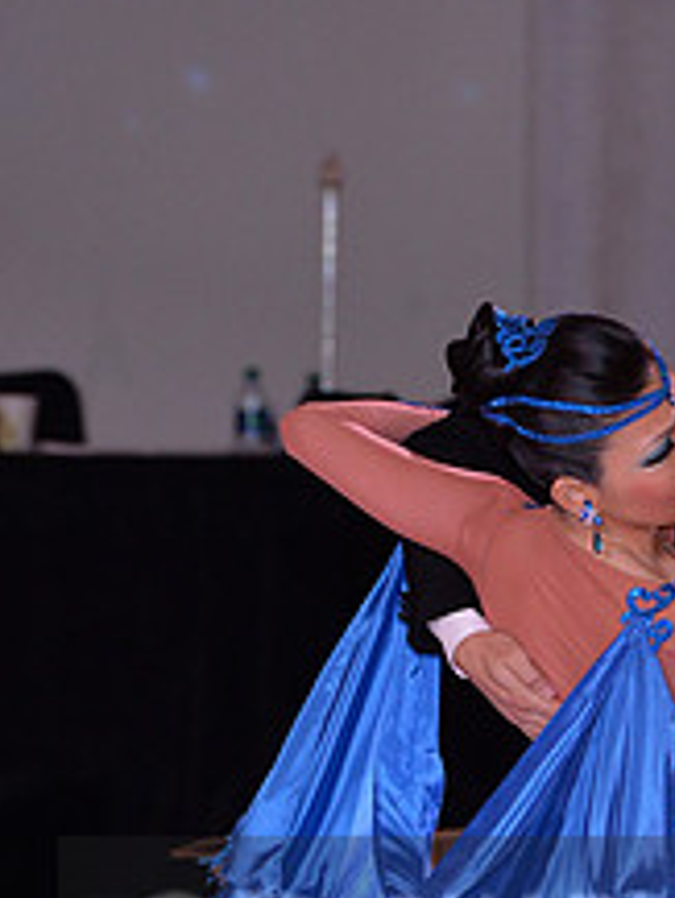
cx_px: 632
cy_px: 977
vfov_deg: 3.9
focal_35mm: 513
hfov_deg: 2.9
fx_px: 13325
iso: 2000
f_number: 5.6
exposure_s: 1/250
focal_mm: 200
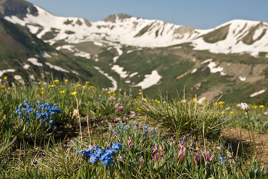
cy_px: 90
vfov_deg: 28.1
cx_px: 134
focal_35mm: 48
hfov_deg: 41.1
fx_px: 358
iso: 100
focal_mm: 32
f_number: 16
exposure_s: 1/60
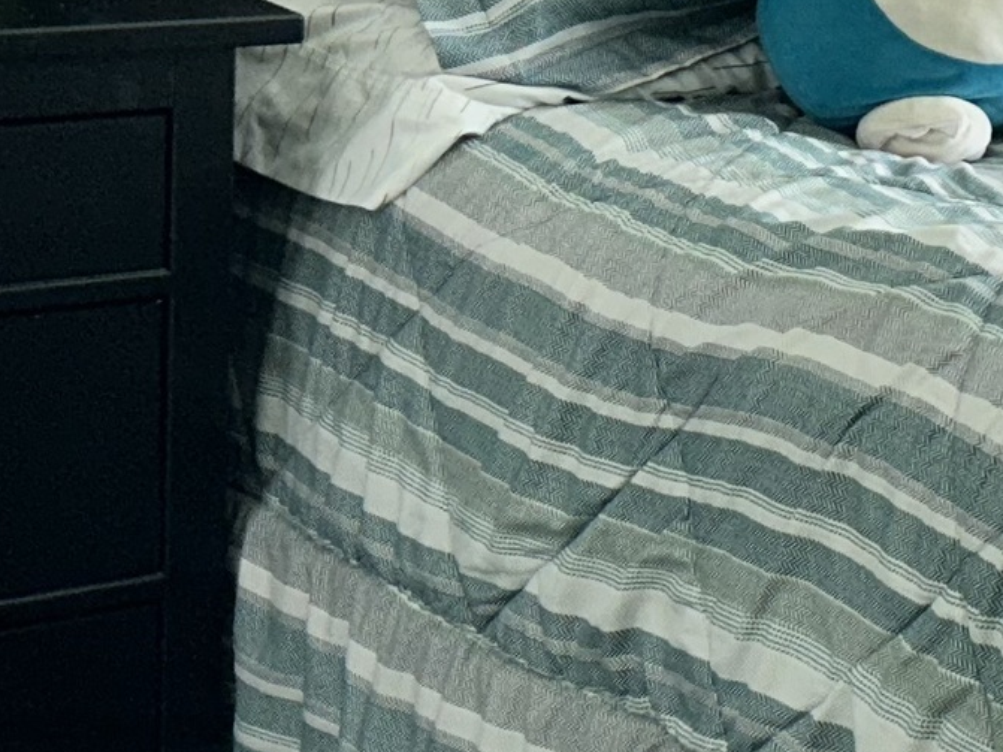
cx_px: 1595
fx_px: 3447
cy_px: 33
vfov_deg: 12.3
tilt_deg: -9.3
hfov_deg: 15.1
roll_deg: -4.4
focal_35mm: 119
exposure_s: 1/24
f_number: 1.5
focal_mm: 5.7
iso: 32
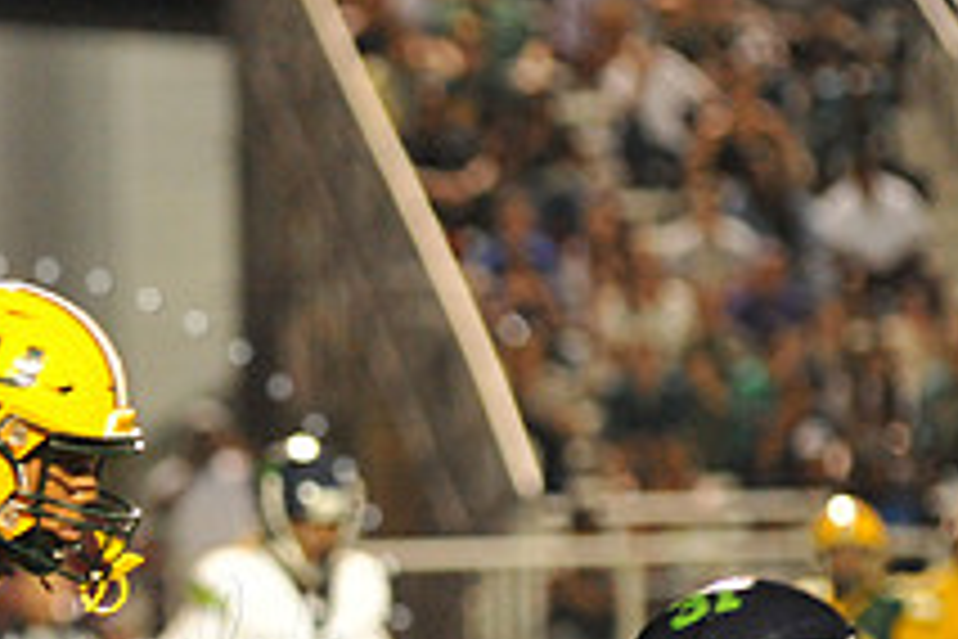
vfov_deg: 2.5
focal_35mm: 544
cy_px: 680
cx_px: -13
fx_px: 14475
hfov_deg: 3.8
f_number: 4
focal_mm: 200
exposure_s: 1/320
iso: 6400
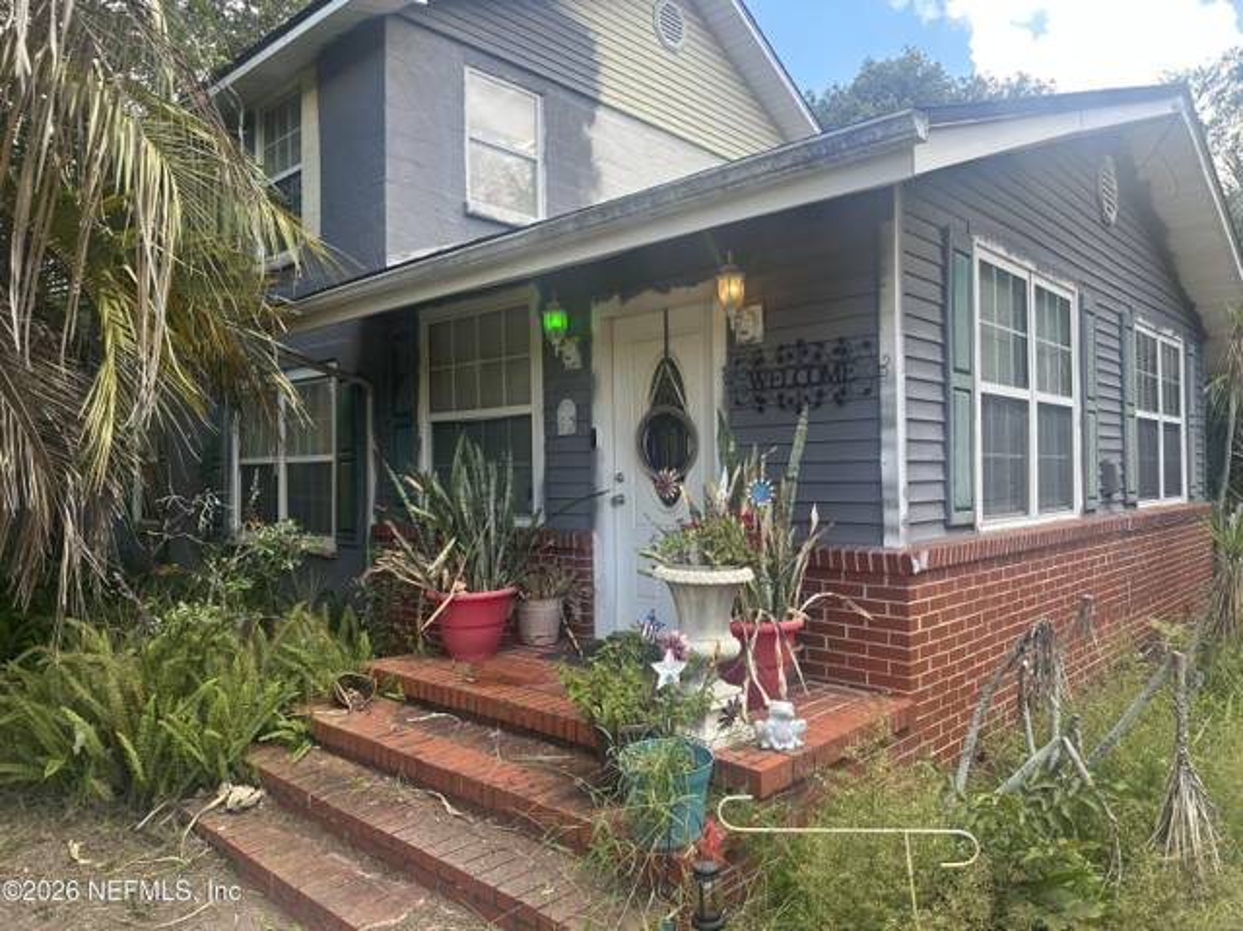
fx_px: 861
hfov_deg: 71.6
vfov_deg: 56.8
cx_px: 622
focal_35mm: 24
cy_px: 466
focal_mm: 6.86
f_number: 1.78
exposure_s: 1/429
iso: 80
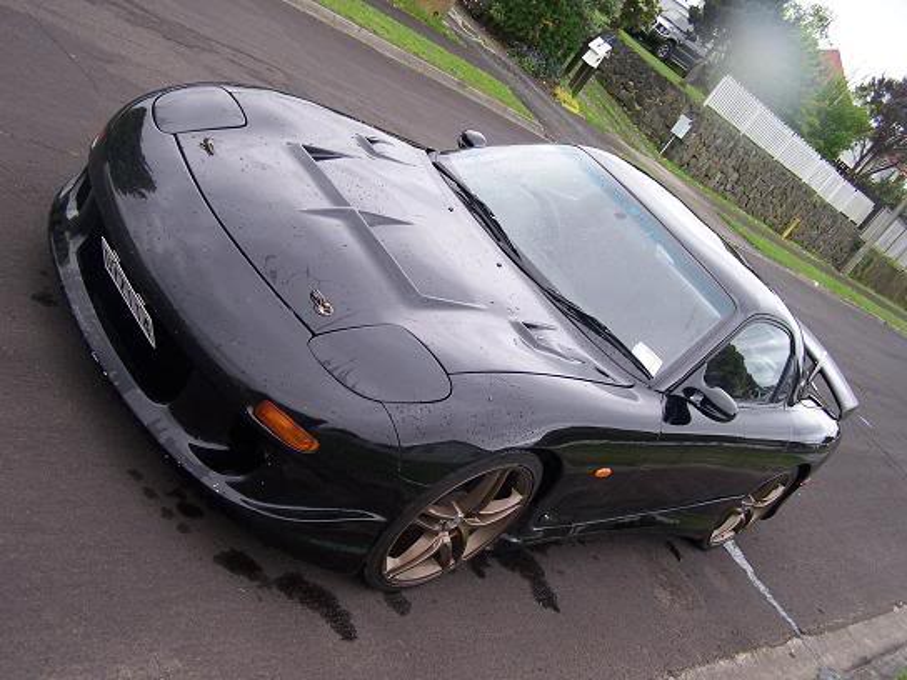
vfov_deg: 37.7
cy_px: 340
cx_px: 454
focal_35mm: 38
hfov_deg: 49.0
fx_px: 996
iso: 80
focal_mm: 6.3
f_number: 2.8
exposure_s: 1/160
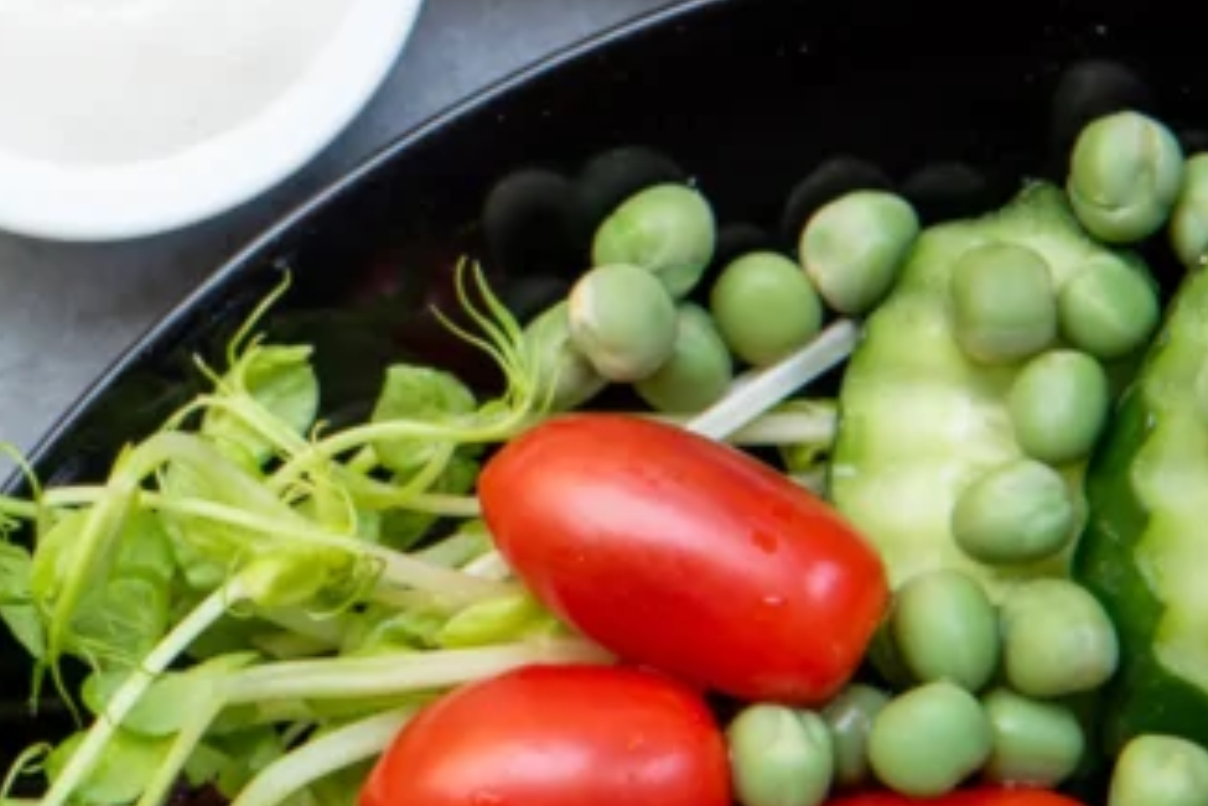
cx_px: -427
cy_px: 176
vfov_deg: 3.5
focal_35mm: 388
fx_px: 13025
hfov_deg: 5.3
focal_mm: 105
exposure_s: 1/80
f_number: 5.6
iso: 250
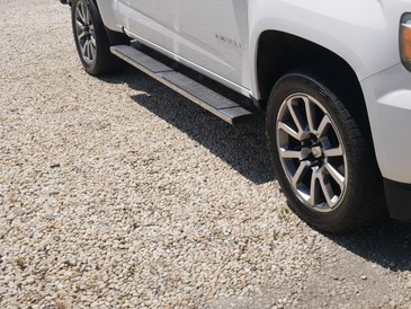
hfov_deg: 36.8
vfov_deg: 29.2
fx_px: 582
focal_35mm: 49
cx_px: 359
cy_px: 73
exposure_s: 1/1000
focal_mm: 14
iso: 200
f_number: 7.1
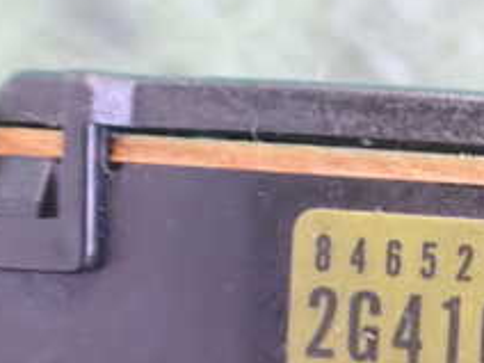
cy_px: 349
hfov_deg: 21.6
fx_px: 1188
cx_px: 559
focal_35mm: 85
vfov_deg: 17.0
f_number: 2.3
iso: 1250
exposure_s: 1/30
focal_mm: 5.4
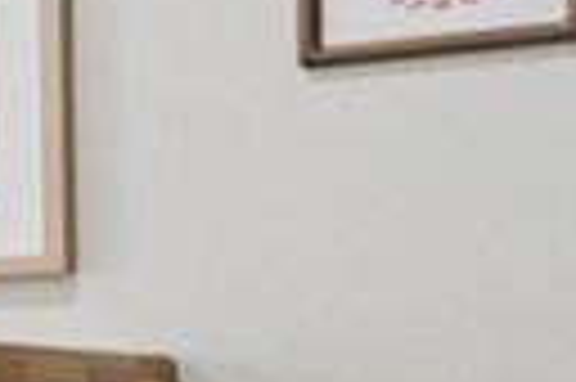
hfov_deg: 9.9
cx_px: -1359
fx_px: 1918
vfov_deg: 11.2
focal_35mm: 120
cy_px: 425
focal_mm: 15
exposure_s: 1/25
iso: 400
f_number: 8
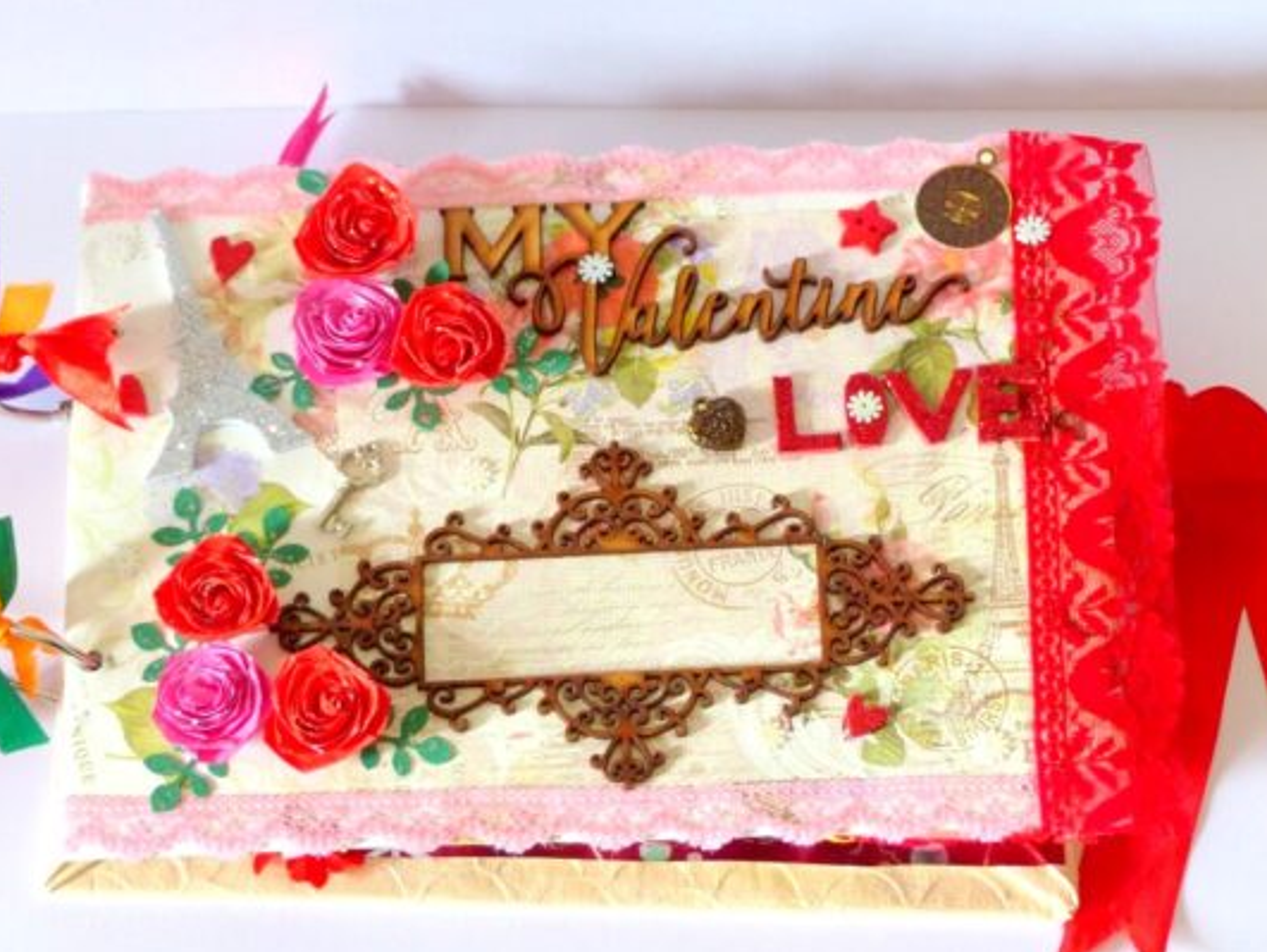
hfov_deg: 14.1
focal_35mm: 140
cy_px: 472
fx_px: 5128
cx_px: 592
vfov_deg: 10.6
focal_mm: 22.2
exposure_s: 1/80
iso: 320
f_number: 2.8
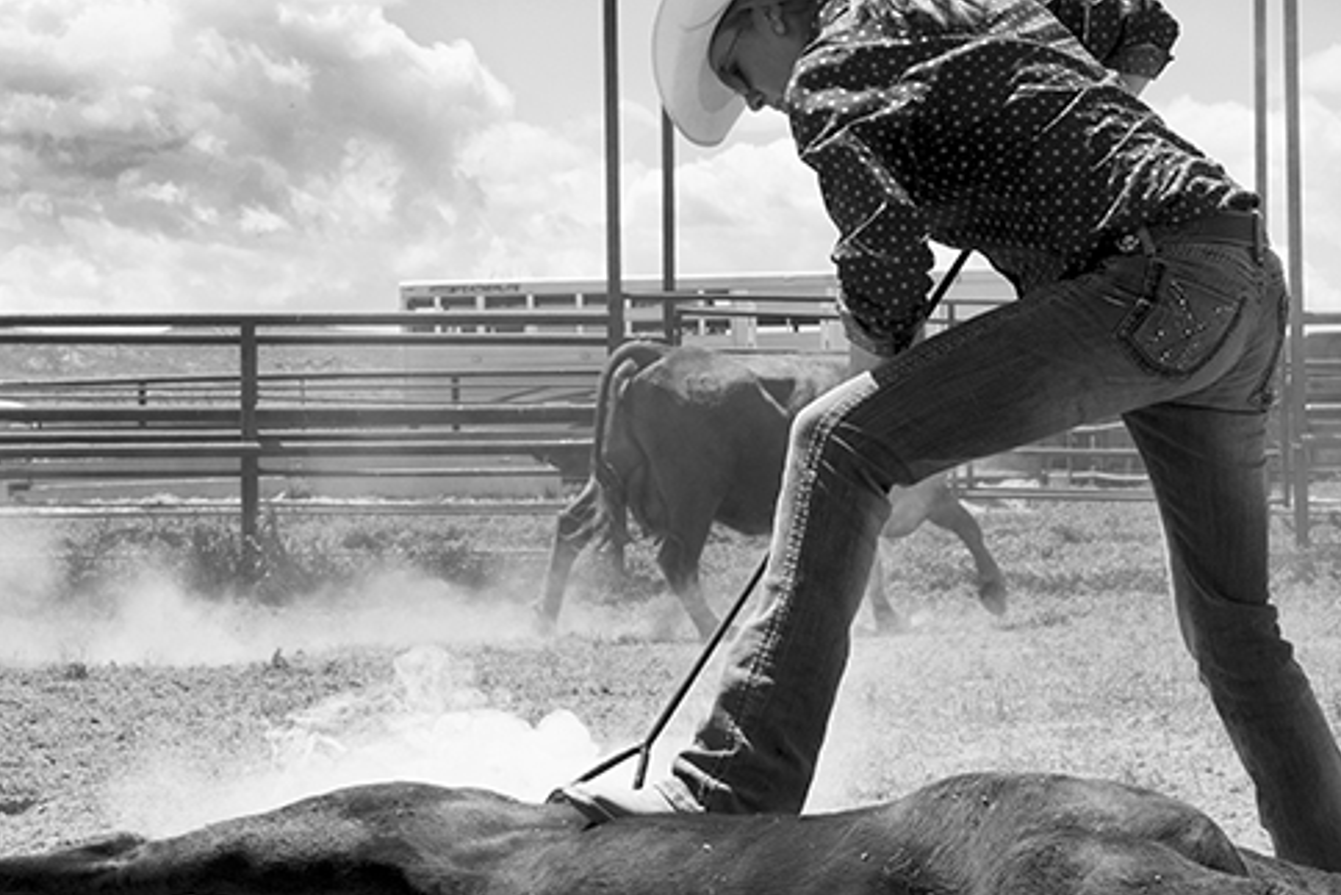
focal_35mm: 109
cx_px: 493
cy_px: 223
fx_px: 4061
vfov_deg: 12.5
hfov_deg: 18.7
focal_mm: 48
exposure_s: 1/500
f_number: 11
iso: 320
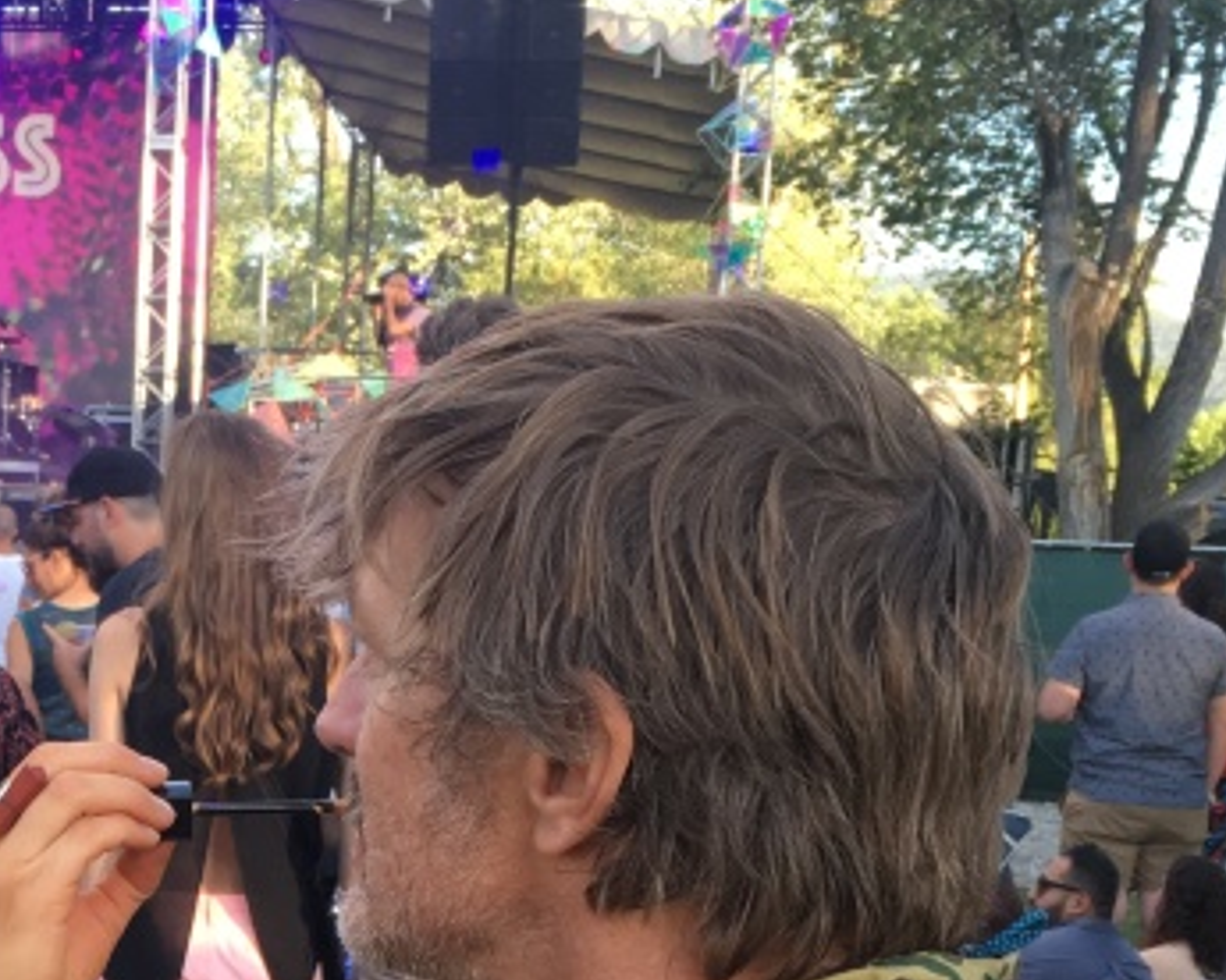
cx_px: 68
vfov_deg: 17.7
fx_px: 3048
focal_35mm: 84
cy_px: 1051
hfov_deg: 22.1
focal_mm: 4.15
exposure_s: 1/120
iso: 32
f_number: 2.2
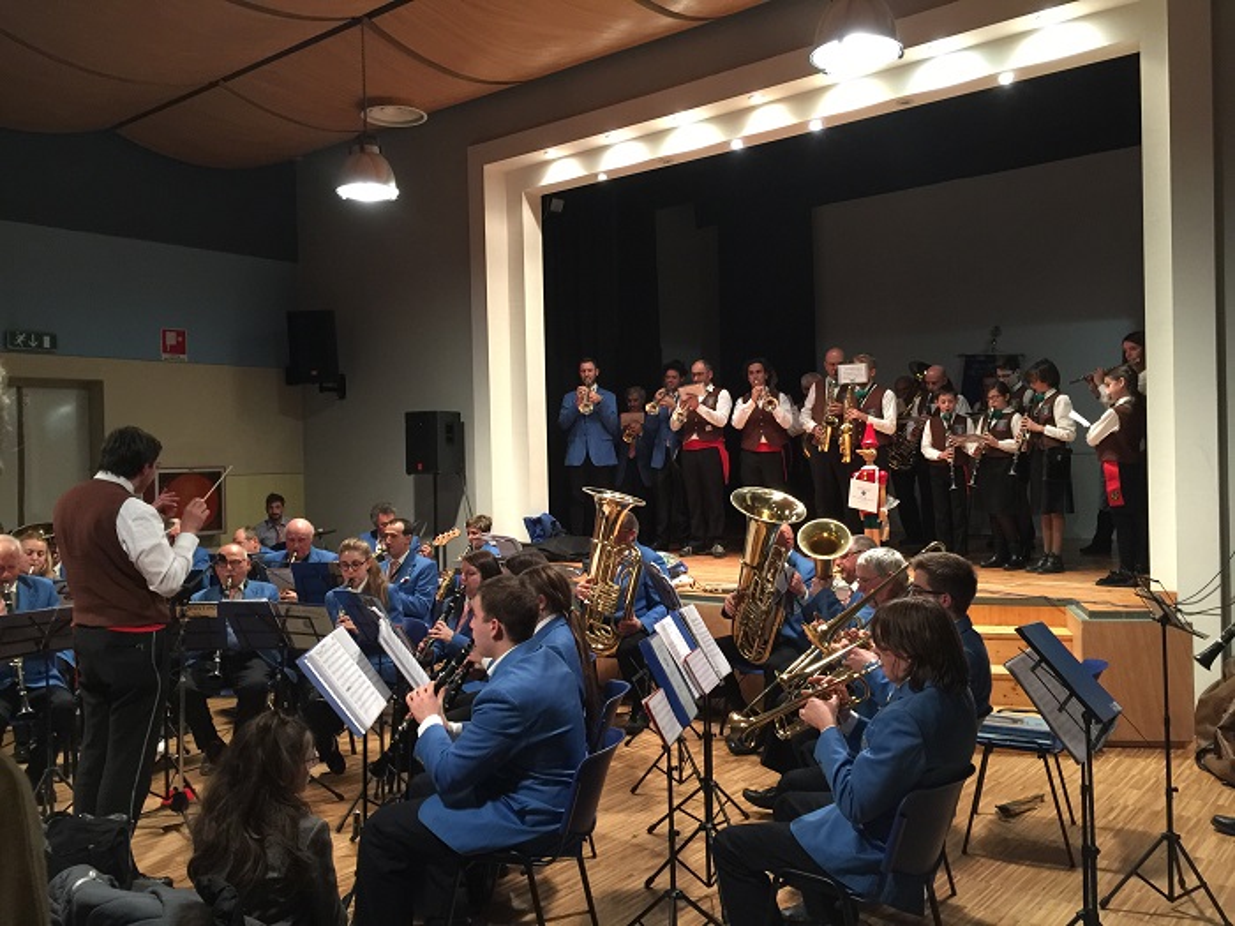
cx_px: 618
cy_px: 463
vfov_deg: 48.2
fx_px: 1035
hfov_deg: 61.7
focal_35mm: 29
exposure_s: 1/10
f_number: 2.2
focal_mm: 4.15
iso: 125
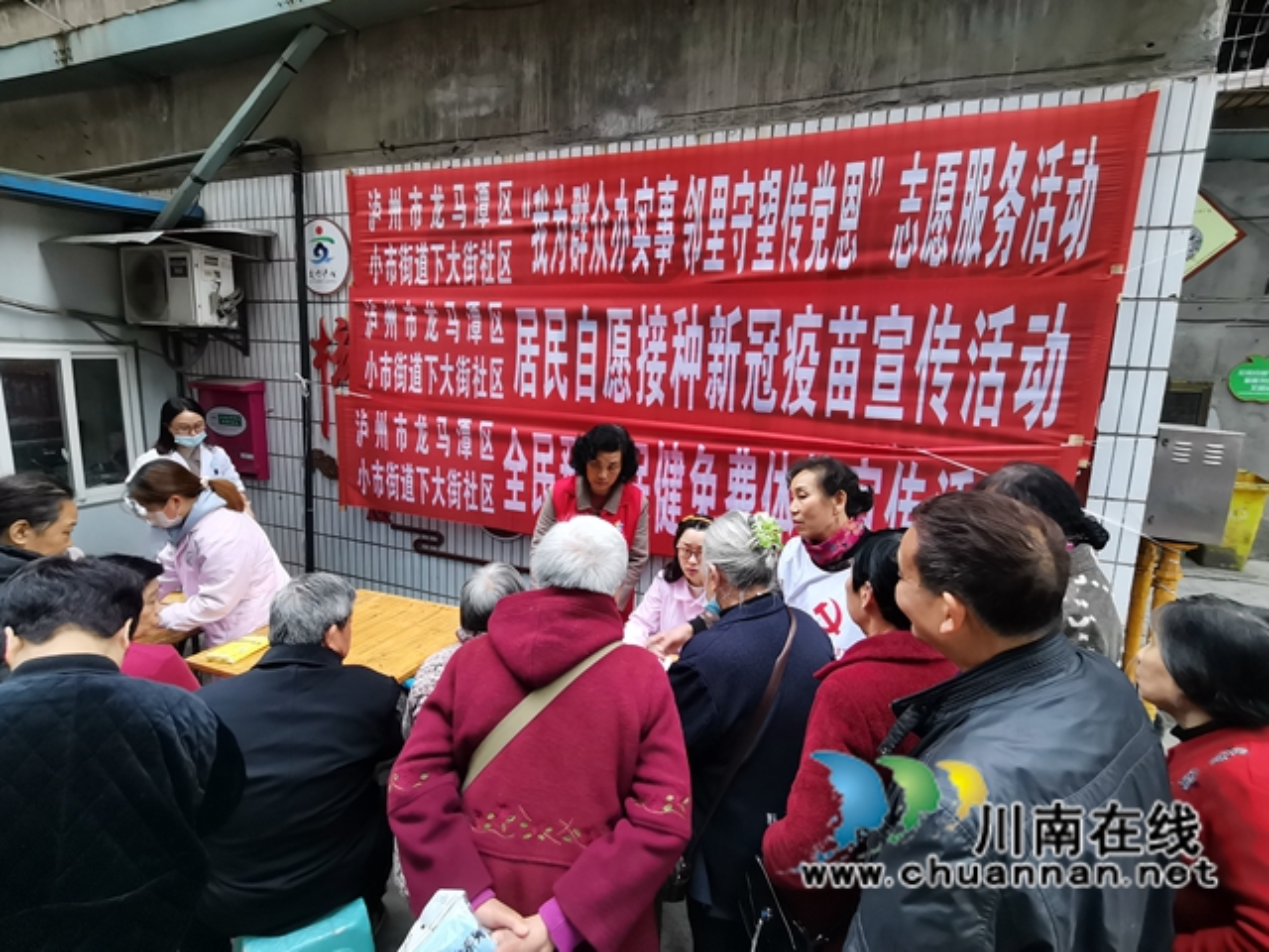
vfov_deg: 74.7
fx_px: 623
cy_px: 476
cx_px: 634
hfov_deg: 91.0
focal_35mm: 17
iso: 80
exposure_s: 1/100
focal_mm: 1.78
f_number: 2.4
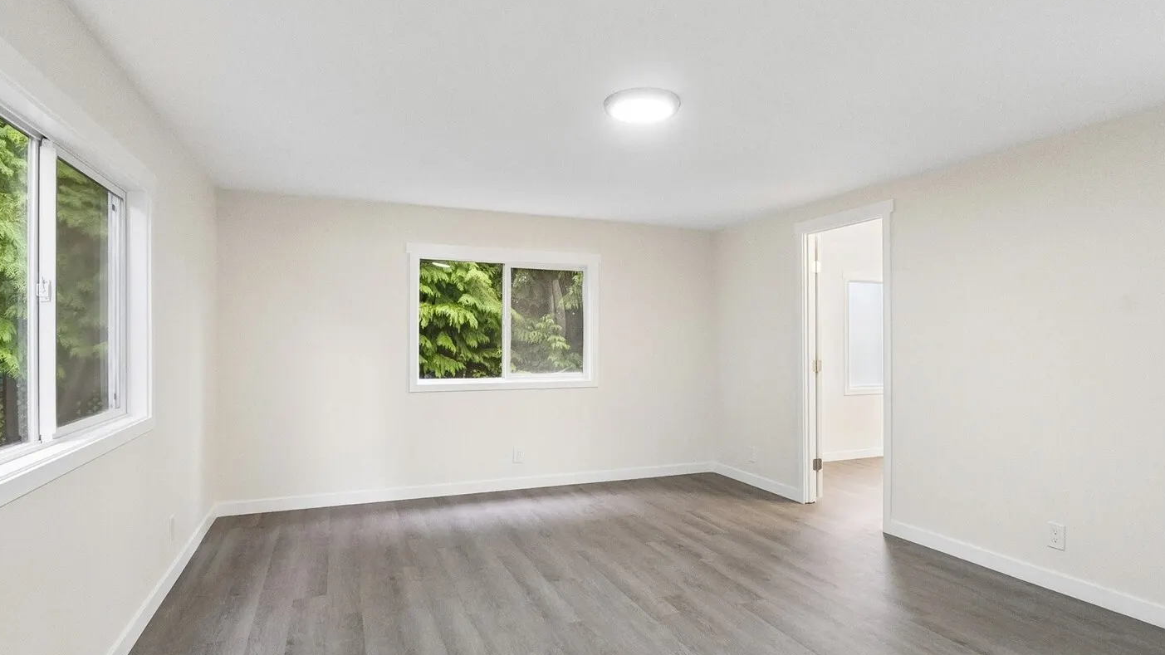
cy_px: 318
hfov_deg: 89.5
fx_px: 587
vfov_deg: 58.3
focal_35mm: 19
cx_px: 565
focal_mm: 10
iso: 2000
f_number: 8
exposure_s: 1/30
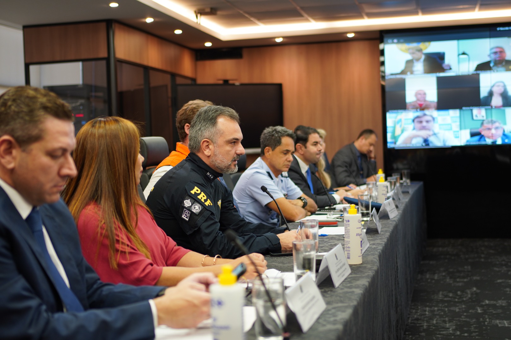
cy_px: 170
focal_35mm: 52
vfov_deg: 25.8
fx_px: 745
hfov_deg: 37.9
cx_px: 256
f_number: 1.8
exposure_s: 1/60
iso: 100
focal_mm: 35
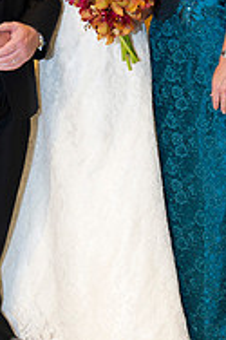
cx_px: 88
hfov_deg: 15.0
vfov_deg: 22.0
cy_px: 51
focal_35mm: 91
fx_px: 858
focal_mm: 38
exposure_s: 1/60
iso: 800
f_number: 4.5
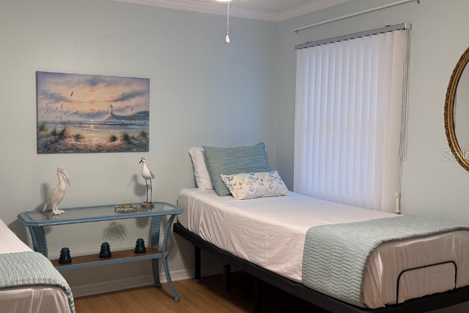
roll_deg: -0.5
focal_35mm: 36
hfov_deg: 52.4
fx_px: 469
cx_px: 166
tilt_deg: -3.7
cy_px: 154
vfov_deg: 36.9
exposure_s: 1/60
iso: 125
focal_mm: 6.76
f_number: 1.78
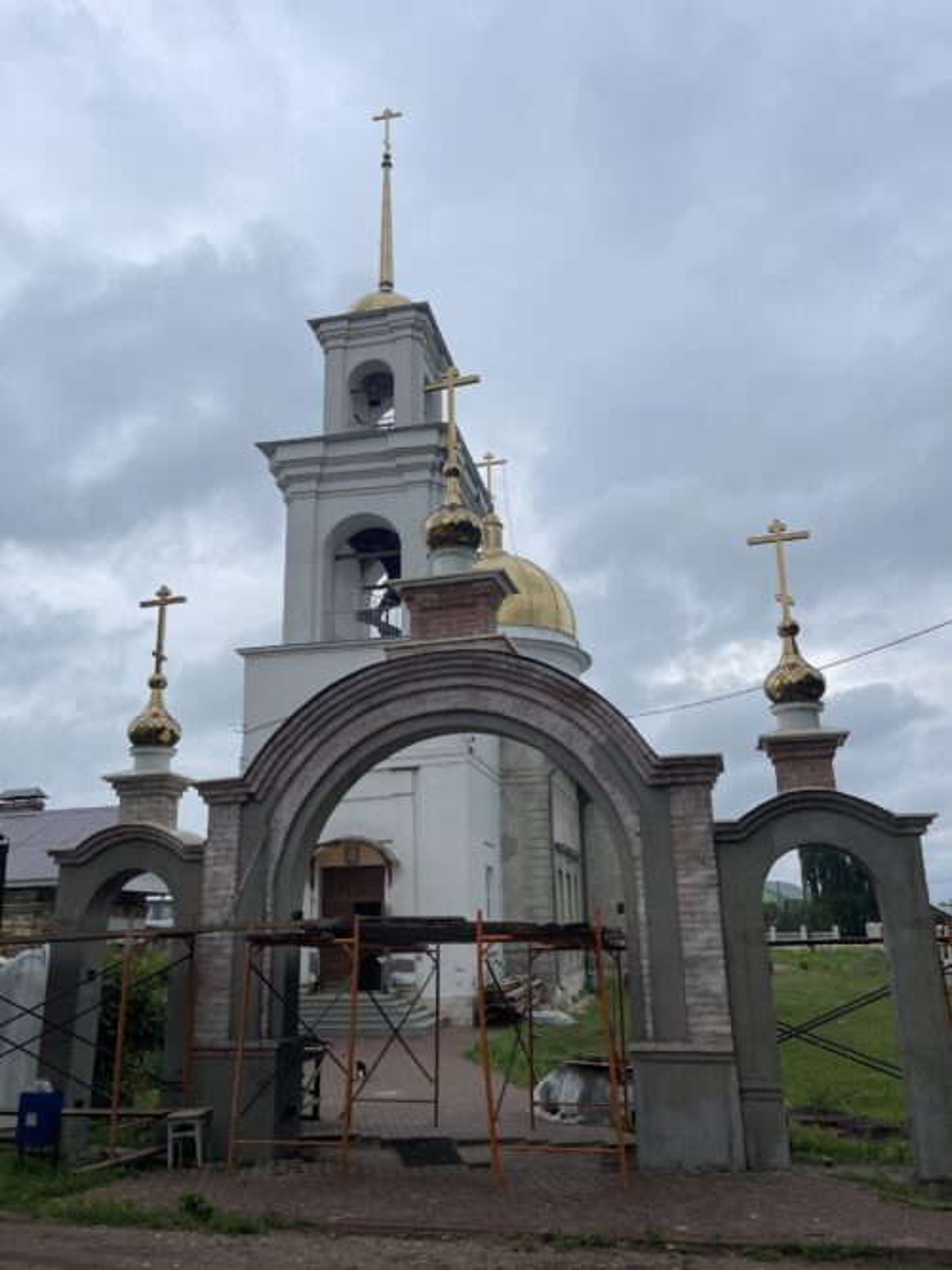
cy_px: 635
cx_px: 476
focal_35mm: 25
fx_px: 917
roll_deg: +1.0
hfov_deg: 54.9
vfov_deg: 69.4
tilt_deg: +16.8
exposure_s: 1/4525
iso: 32
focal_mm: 5.1
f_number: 1.6
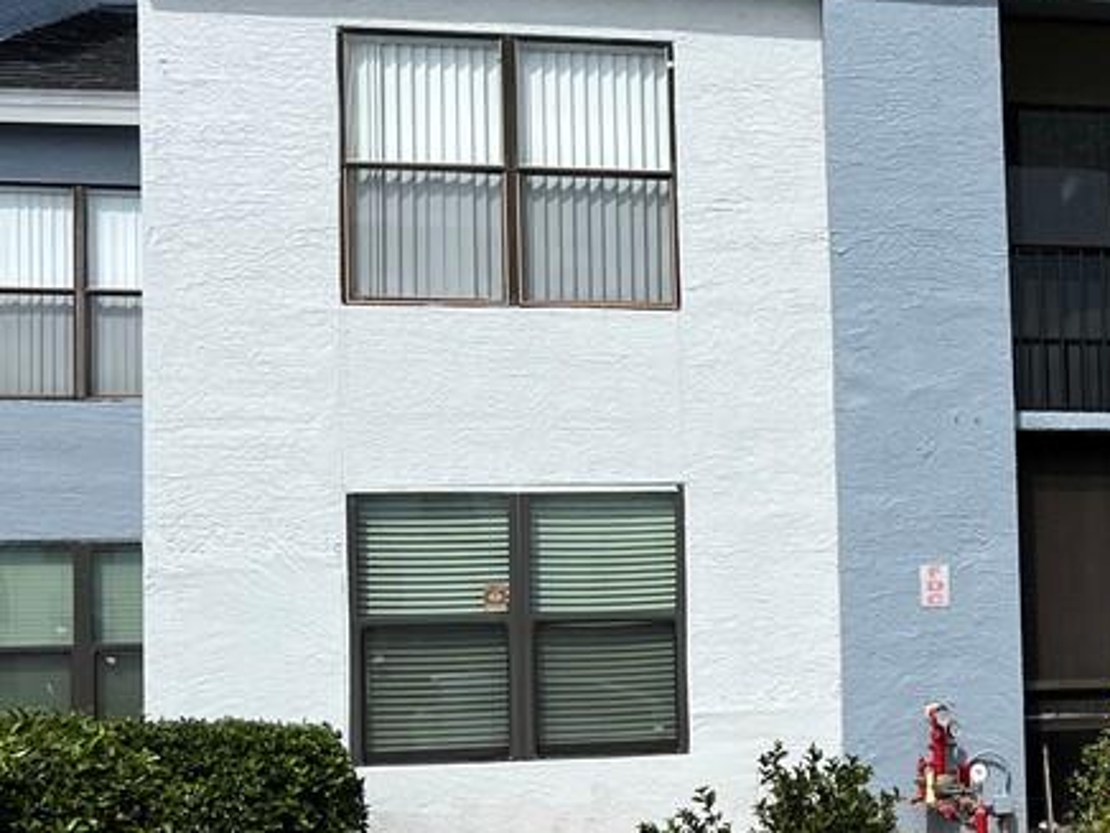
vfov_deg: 23.9
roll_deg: +2.8
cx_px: 1100
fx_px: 1956
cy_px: 553
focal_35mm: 61
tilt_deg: +3.5
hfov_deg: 29.6
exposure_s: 1/6211
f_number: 1.5
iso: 50
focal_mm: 5.7
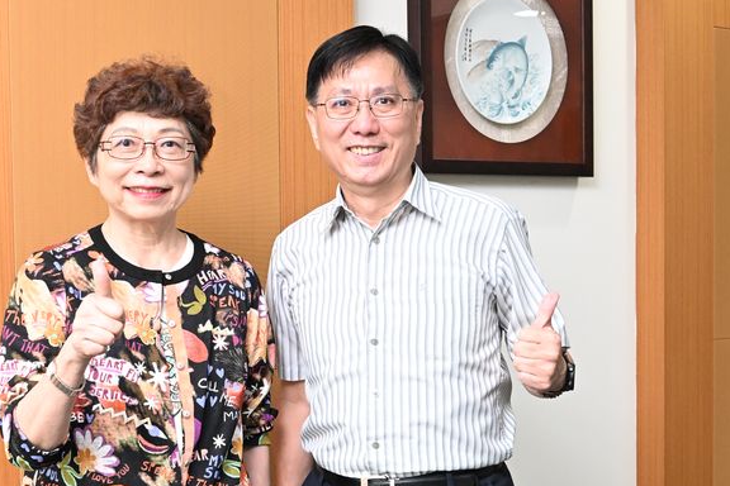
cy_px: 294
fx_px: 912
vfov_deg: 29.8
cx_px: 318
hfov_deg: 43.5
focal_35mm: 45
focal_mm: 24
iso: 2000
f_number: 6.3
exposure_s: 1/125
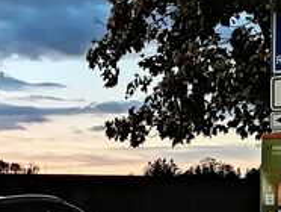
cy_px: 227
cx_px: 48
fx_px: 975
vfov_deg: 12.2
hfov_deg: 16.3
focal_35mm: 120
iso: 640
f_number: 1.8
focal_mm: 5.3
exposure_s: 1/3.33
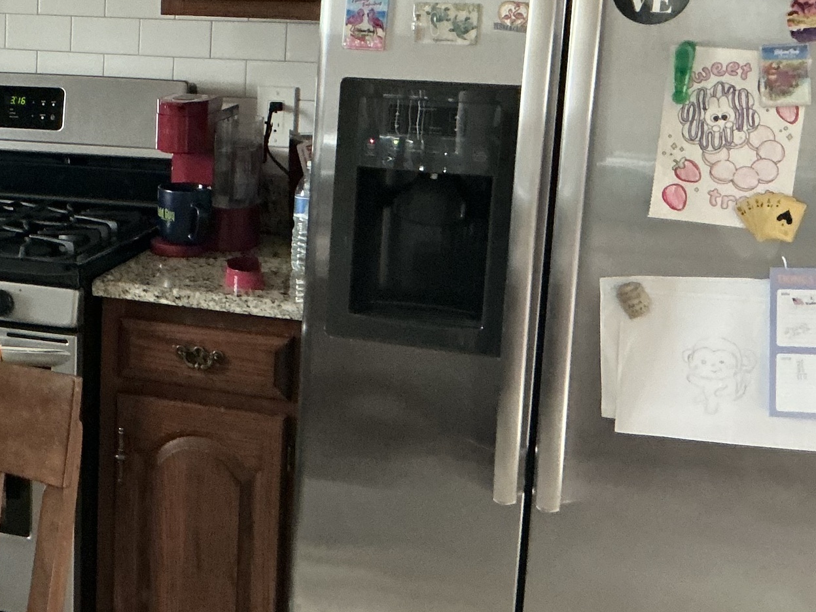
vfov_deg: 21.3
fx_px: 1626
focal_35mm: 69
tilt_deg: -10.6
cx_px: -120
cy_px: 229
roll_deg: +0.1
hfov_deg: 25.7
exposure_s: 1/30
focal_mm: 3
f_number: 1.8
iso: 400
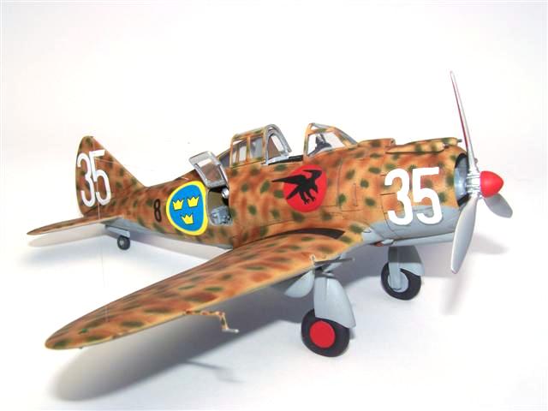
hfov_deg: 39.7
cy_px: 206
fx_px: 760
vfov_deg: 30.3
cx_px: 274
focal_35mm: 48
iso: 64
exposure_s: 1/640
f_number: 5.6
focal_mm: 8
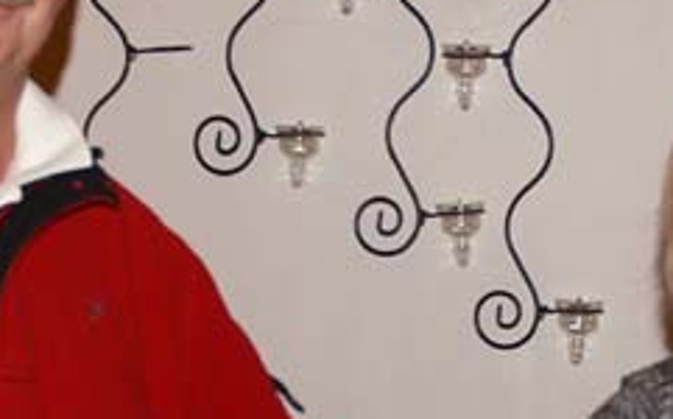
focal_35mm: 143
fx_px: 2620
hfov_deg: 14.6
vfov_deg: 9.0
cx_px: 436
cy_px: 552
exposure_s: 1/60
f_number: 3.5
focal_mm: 22
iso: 200
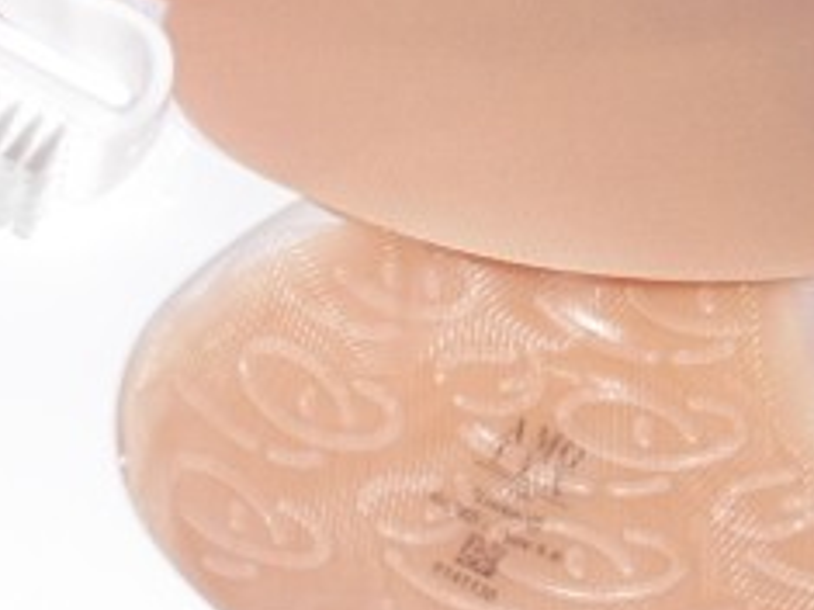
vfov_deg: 15.4
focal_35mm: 95
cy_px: 102
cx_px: -21
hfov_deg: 20.0
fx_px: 2233
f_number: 3.1
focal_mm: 6.3
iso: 100
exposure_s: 1/60
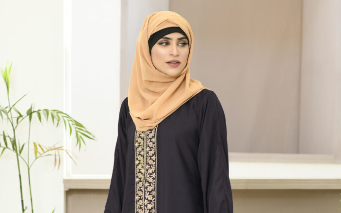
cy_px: 242
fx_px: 1218
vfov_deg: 9.9
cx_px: 170
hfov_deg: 15.9
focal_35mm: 131
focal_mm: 85
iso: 125
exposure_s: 1/160
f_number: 4
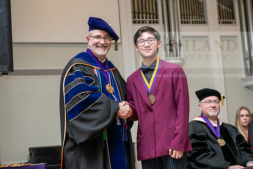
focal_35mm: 70
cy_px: 84
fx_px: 492
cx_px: 126
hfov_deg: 28.8
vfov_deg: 19.5
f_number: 4.5
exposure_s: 1/200
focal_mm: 70
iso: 1600
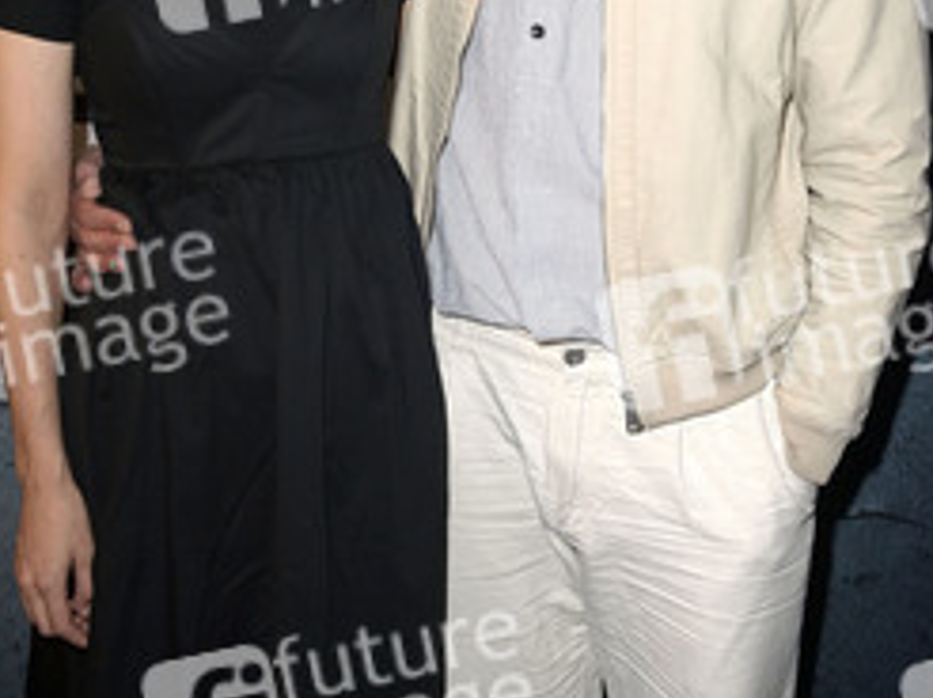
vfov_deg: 28.4
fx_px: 1346
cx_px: 448
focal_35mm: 50
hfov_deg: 38.2
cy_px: 133
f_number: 5.6
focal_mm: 32
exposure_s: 1/100
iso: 640
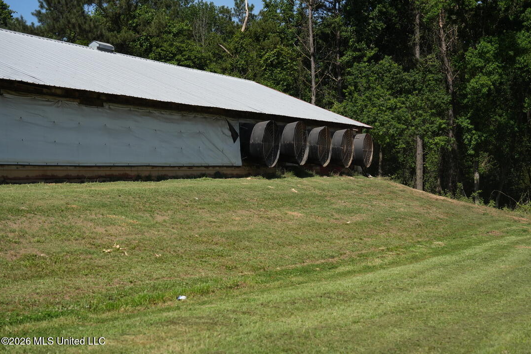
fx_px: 1047
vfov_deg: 19.2
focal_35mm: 71
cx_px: 268
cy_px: 178
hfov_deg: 28.5
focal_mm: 70
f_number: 3.5
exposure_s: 1/6400
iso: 500
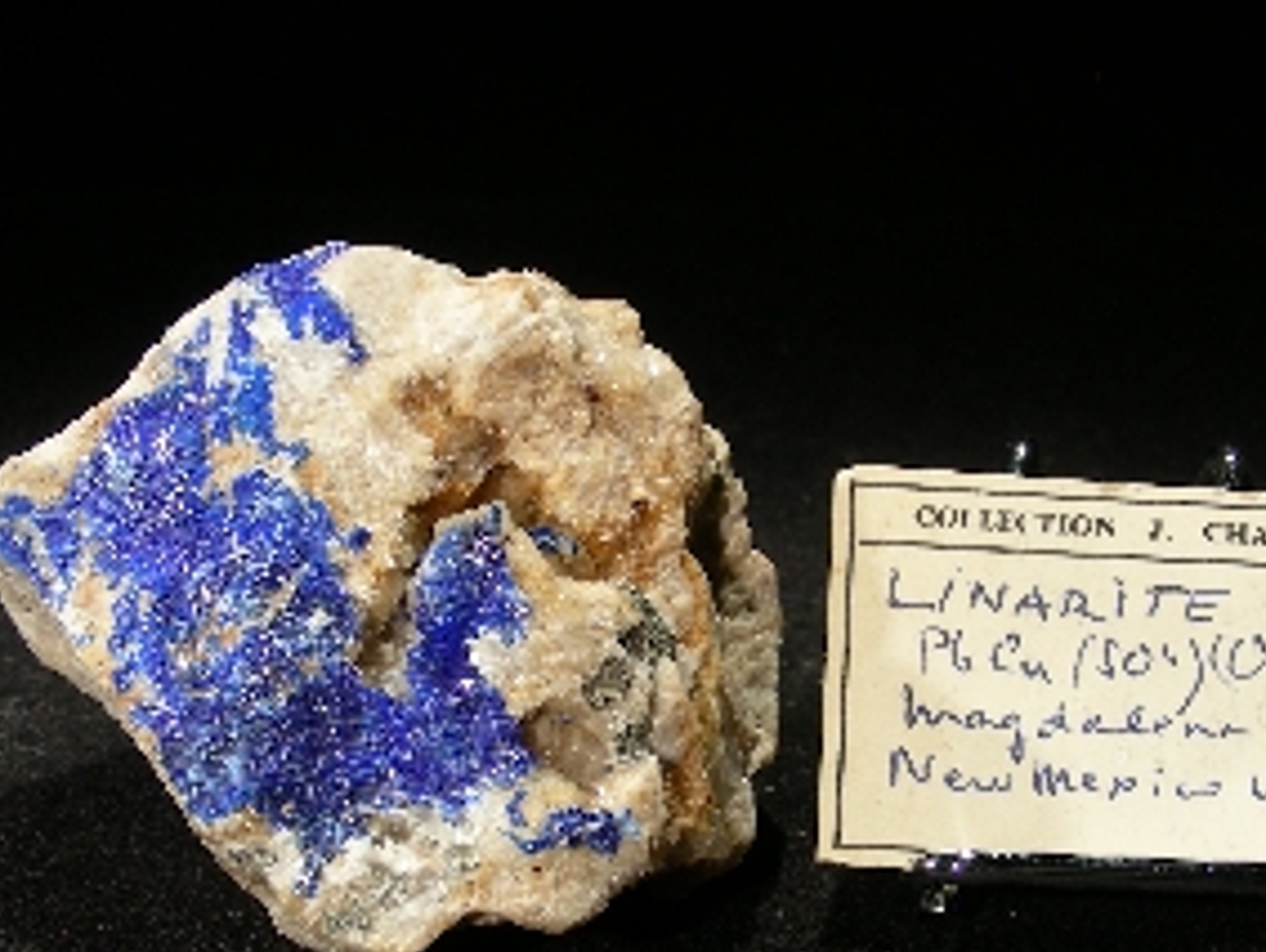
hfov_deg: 34.8
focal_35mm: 55
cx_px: 734
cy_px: 617
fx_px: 2014
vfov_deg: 26.5
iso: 50
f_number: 3.5
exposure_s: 1/37.4
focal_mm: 6.3
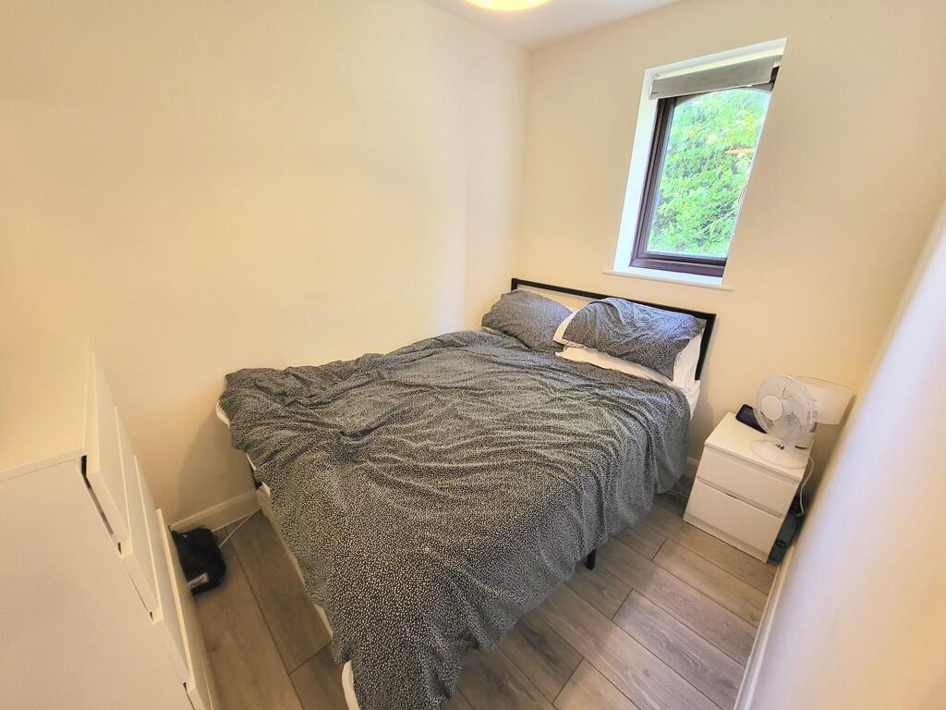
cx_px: 473
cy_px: 355
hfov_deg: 106.2
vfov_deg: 89.9
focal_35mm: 13
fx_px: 355
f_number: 2.2
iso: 160
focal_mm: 1.74
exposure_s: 1/50
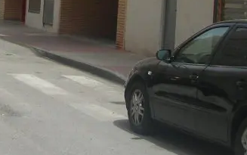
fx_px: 849
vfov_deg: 9.9
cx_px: -19
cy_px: -113
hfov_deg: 16.1
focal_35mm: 126
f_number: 6.4
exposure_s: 1/193
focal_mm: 6.3
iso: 50
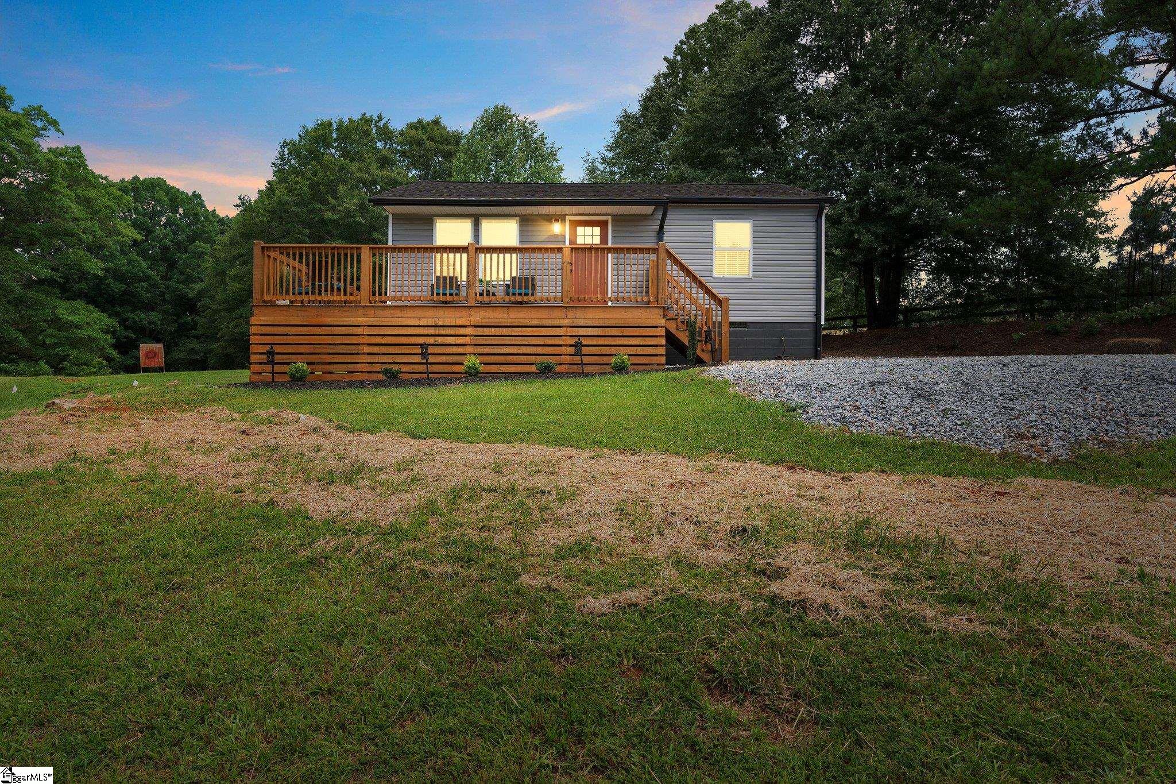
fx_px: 719
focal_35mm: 22
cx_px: 588
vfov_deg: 57.2
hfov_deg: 78.6
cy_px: 392
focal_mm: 22
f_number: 9
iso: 250
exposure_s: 1/320
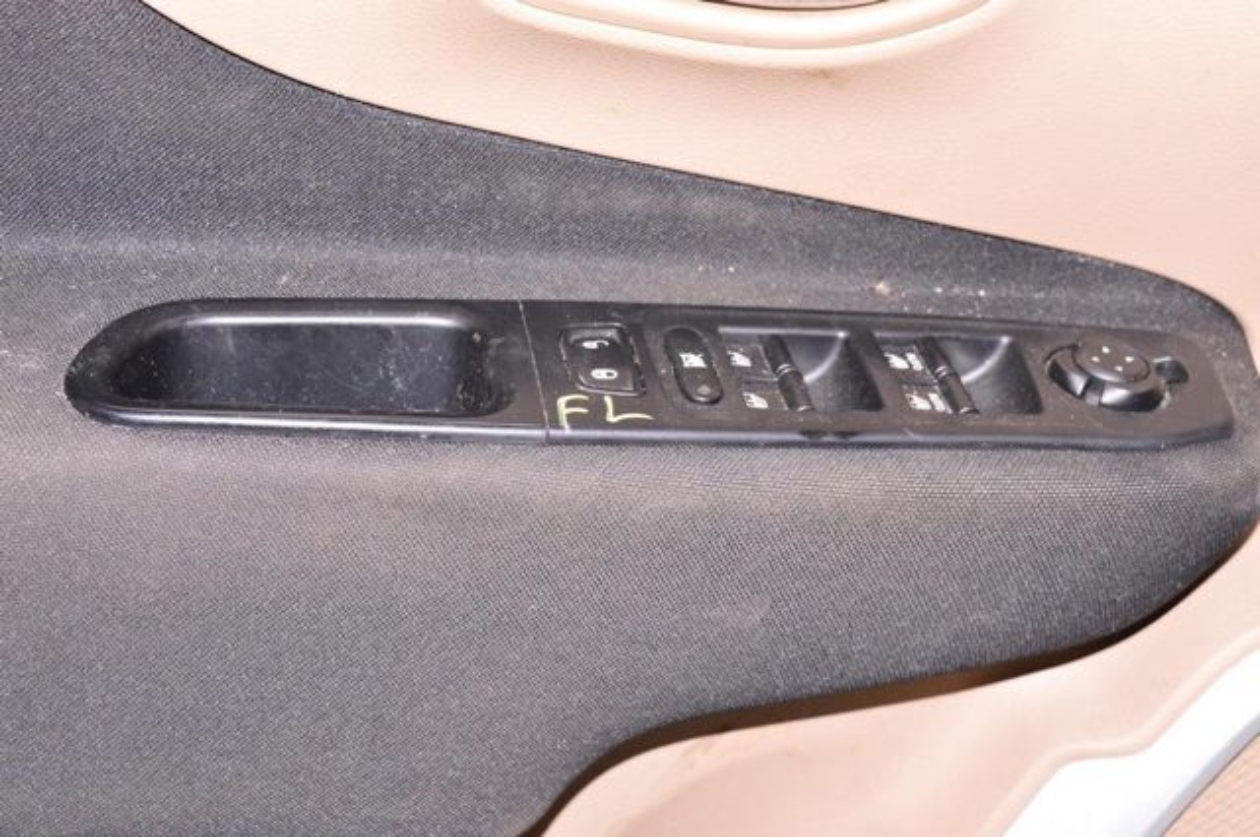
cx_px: 630
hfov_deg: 36.9
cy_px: 418
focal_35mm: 54
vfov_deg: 25.0
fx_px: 1888
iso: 1600
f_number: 8
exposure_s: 1/100
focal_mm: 36
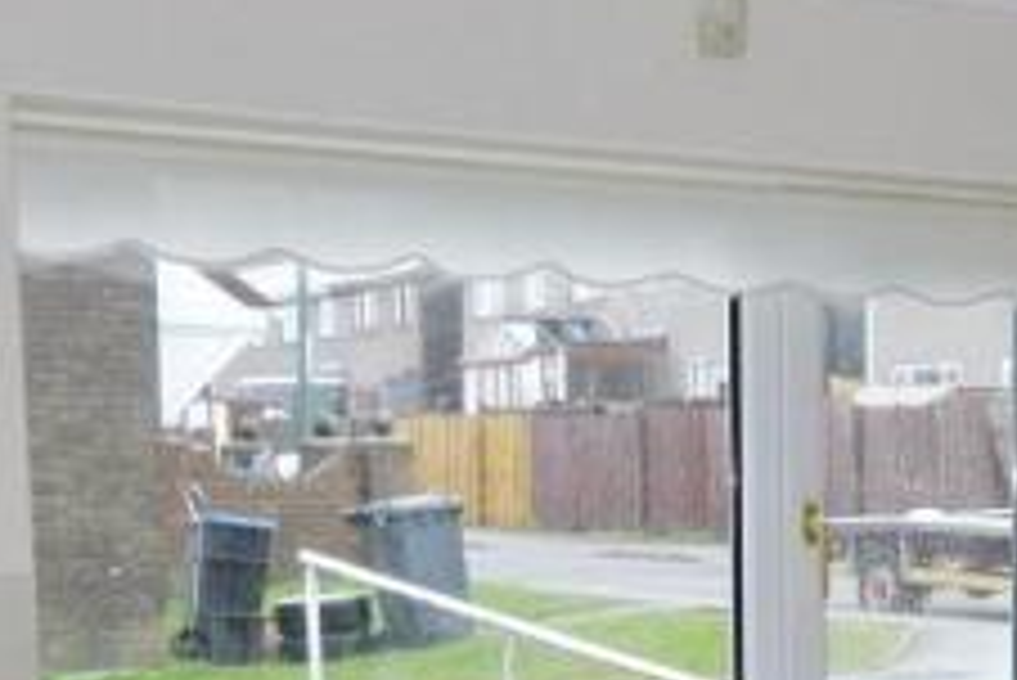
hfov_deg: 21.1
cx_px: 950
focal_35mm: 94
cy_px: 934
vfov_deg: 13.9
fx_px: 2657
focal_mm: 6.2
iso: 200
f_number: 3.3
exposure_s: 1/30
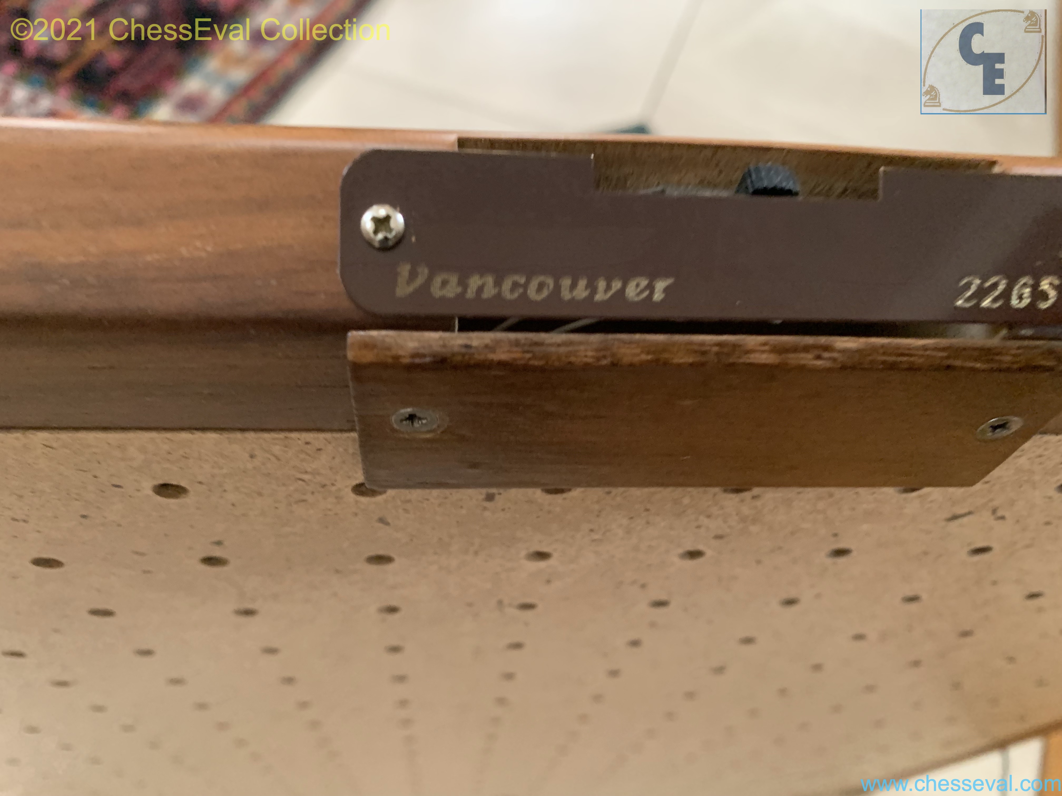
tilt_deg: -58.1
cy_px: 398
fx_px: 798
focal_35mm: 26
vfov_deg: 53.1
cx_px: 531
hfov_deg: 67.3
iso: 400
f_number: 1.8
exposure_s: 1/60
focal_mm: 4.25
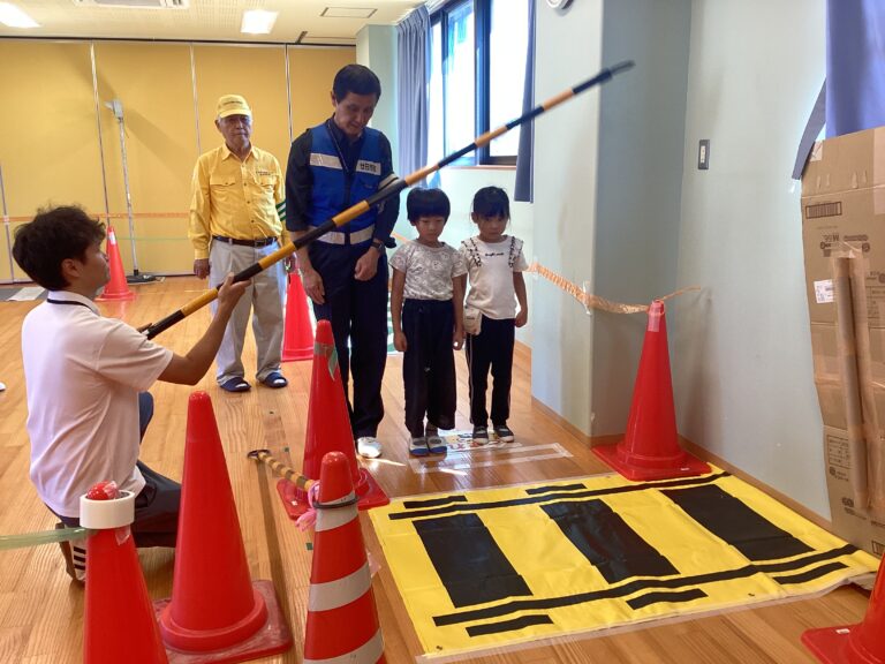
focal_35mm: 31
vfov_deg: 45.4
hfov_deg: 58.4
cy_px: 332
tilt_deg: -12.6
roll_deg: +0.9
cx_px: 442
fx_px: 793
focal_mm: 3.3
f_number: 2.4
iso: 80
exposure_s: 1/60
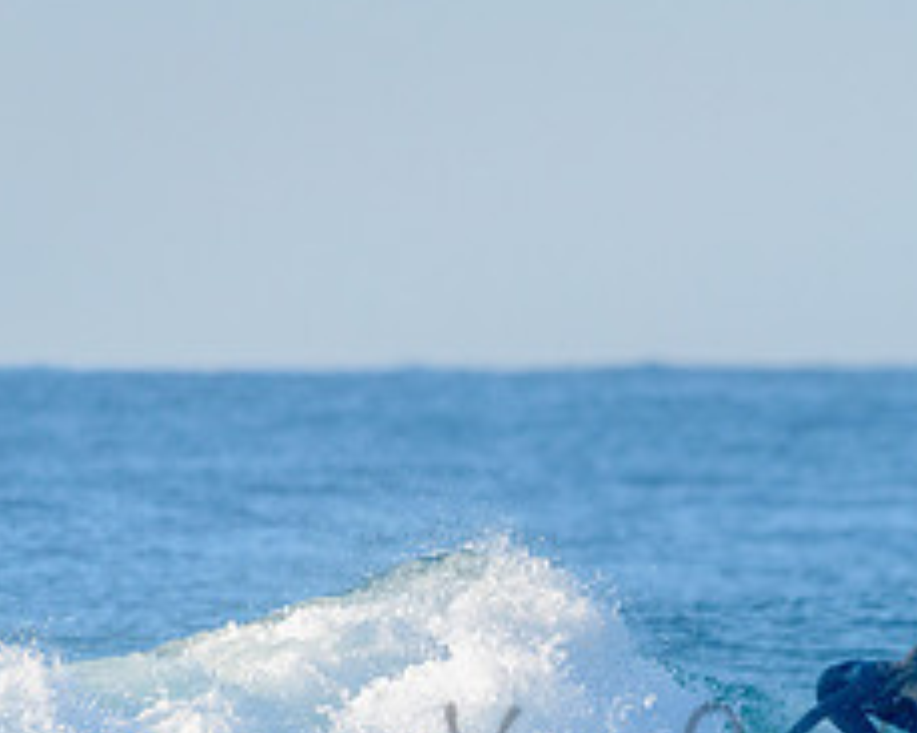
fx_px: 32282
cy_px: 731
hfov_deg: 1.6
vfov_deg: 1.3
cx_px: 857
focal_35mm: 1190
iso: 400
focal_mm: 500
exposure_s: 1/2000
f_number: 5.6
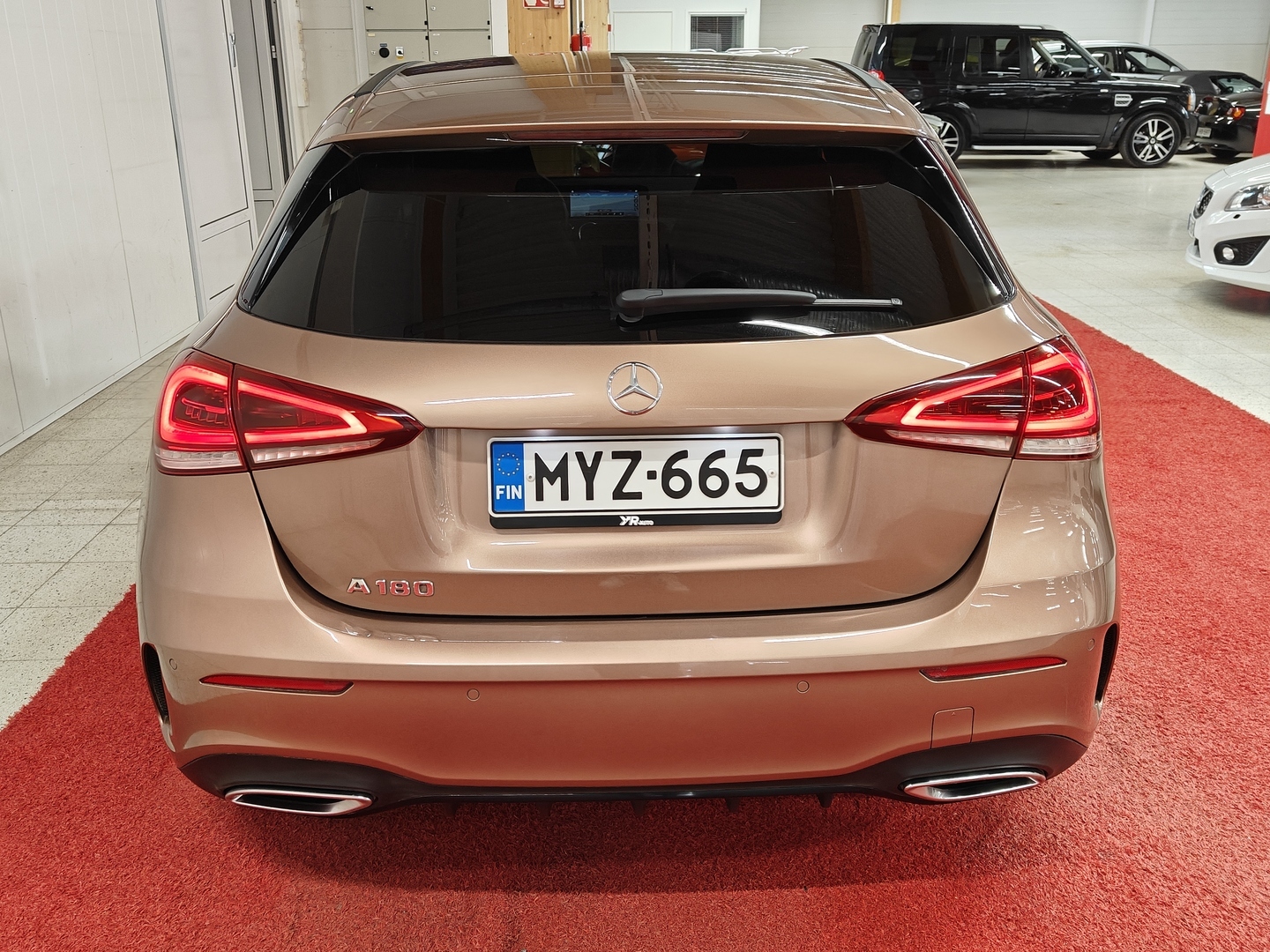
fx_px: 1137
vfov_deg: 45.4
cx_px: 635
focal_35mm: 31
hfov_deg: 58.4
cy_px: 476
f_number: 1.8
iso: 100
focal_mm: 5.59
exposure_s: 1/60
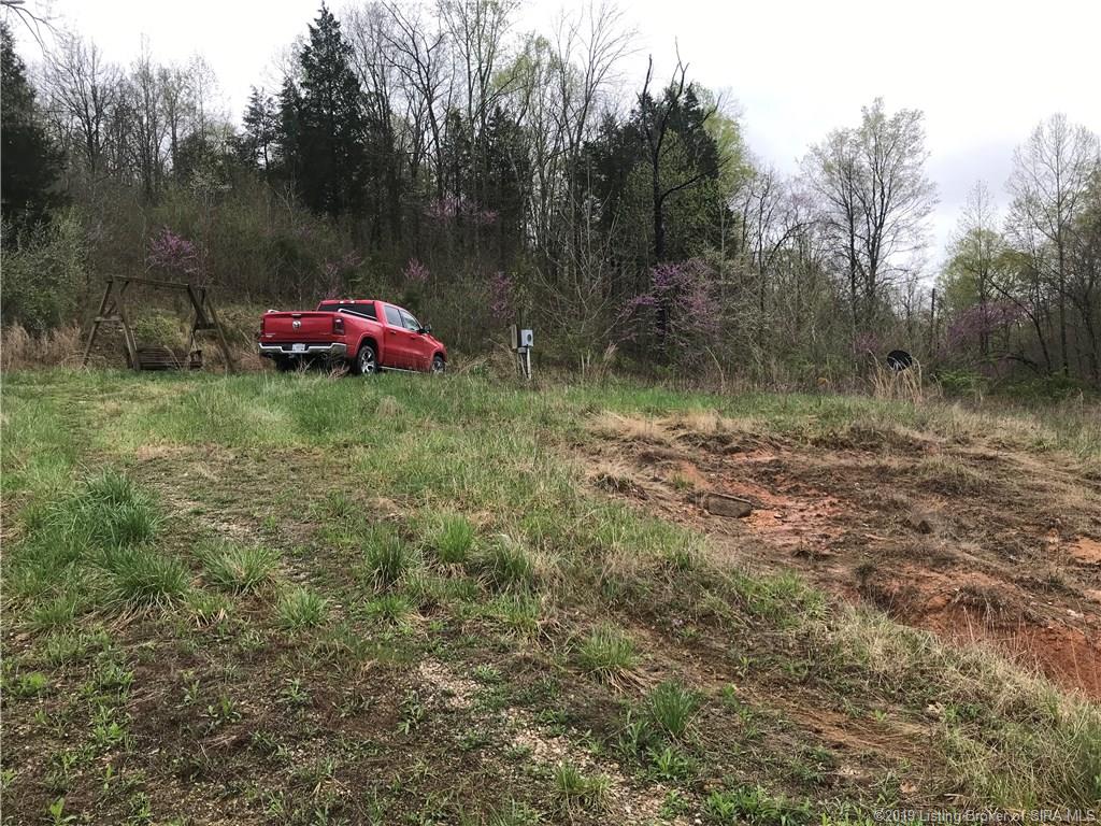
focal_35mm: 28
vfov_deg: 49.7
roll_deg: +3.5
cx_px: 550
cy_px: 413
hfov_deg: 63.4
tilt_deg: -0.5
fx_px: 891
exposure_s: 1/967
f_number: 1.8
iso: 20
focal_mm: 3.99
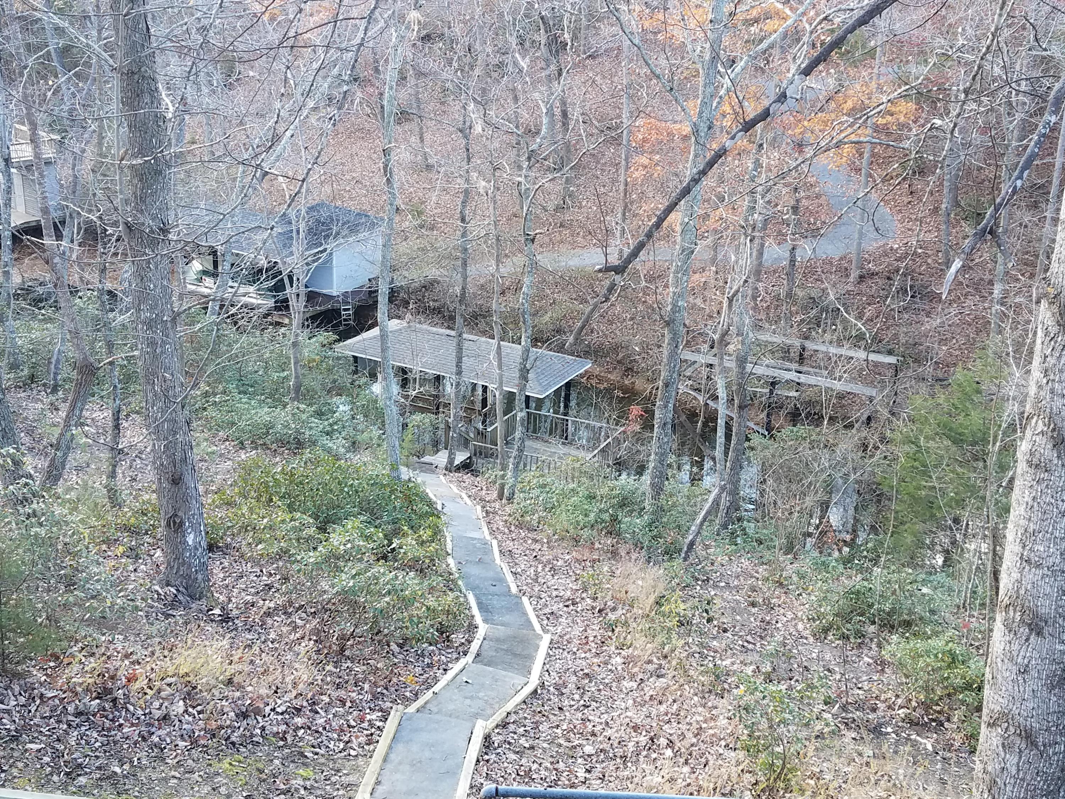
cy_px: 400
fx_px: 800
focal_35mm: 26
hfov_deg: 67.3
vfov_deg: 53.1
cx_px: 532
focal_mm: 4.2
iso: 64
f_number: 1.7
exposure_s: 1/120
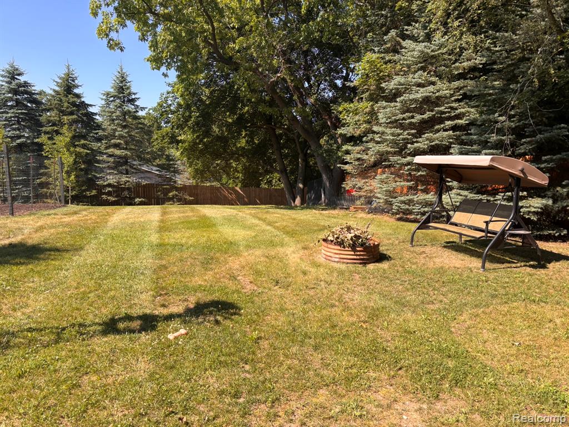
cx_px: 284
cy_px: 214
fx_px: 427
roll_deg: +0.1
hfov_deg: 67.3
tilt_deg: -6.6
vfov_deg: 53.1
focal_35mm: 26
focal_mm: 5.96
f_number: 1.6
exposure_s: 1/1362
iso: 50
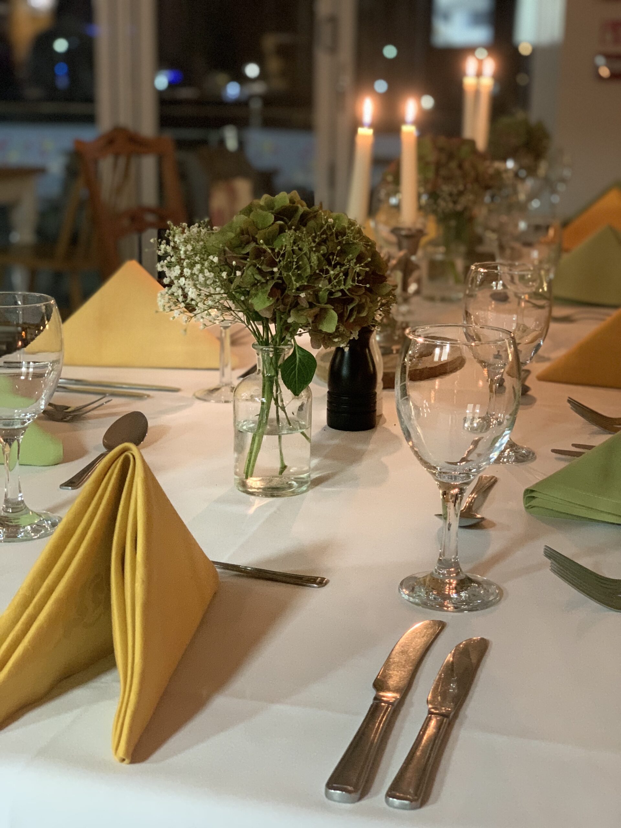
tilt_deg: -12.4
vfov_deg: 36.8
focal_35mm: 52
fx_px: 1244
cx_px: 310
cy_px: 414
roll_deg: -1.2
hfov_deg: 28.0
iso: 640
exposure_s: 1/25
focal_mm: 6
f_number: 2.4
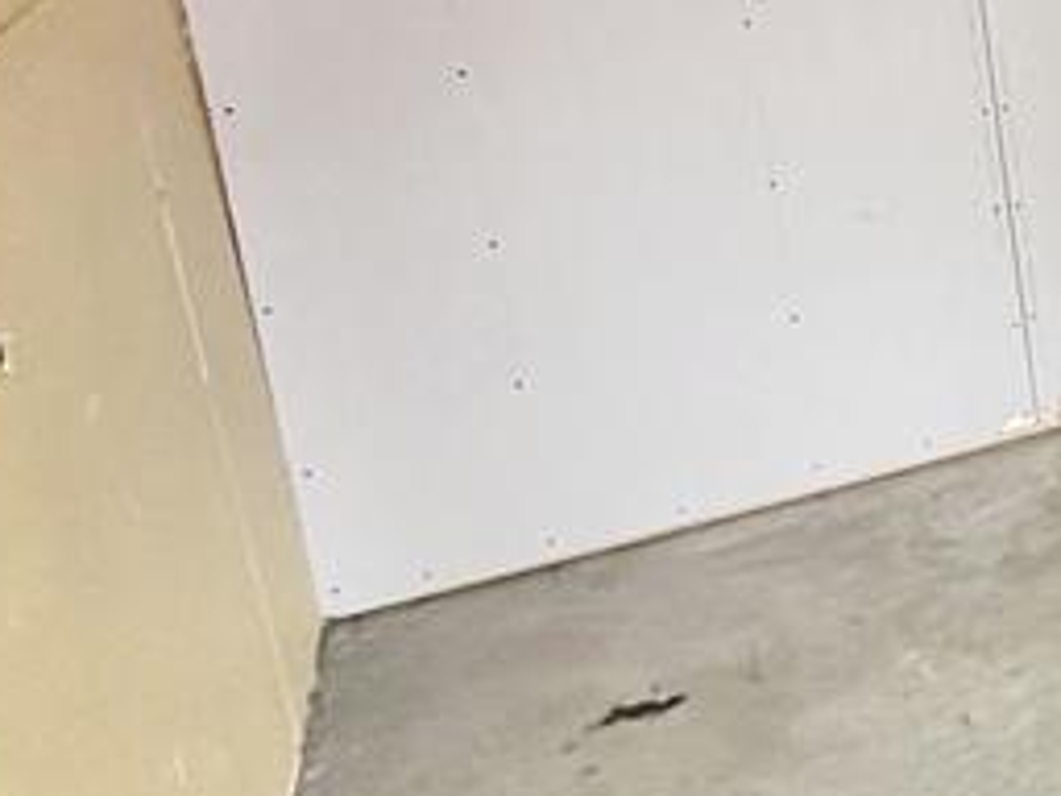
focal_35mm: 56
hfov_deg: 21.5
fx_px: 1716
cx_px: 1931
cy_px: -4
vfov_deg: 24.8
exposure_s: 1/121
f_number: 2.2
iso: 125
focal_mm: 2.22
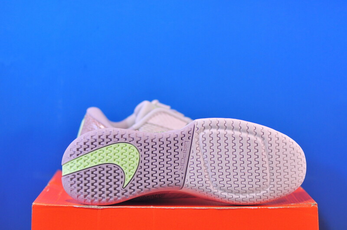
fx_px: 722
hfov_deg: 27.0
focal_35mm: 75
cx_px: 174
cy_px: 115
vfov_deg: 18.1
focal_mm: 50
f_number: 2.2
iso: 250
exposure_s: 1/320
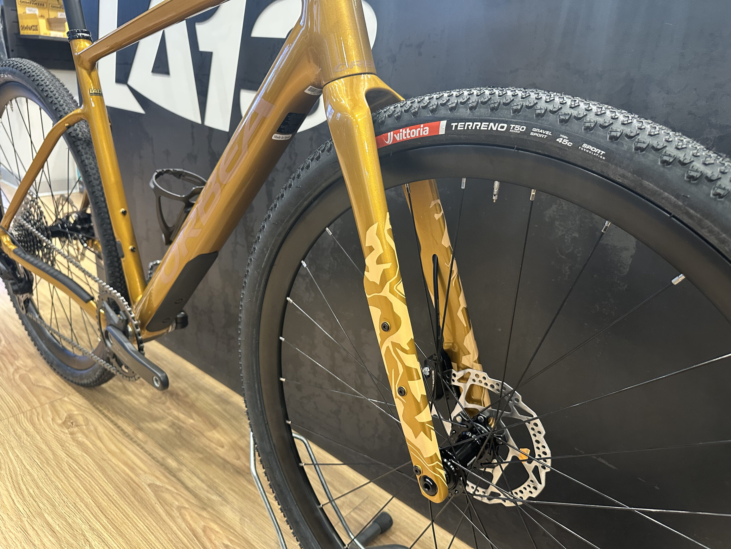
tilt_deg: -21.7
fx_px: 507
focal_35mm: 24
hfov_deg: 71.6
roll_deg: -5.0
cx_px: 366
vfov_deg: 56.8
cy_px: 274
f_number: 1.78
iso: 400
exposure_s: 1/50
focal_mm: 6.86
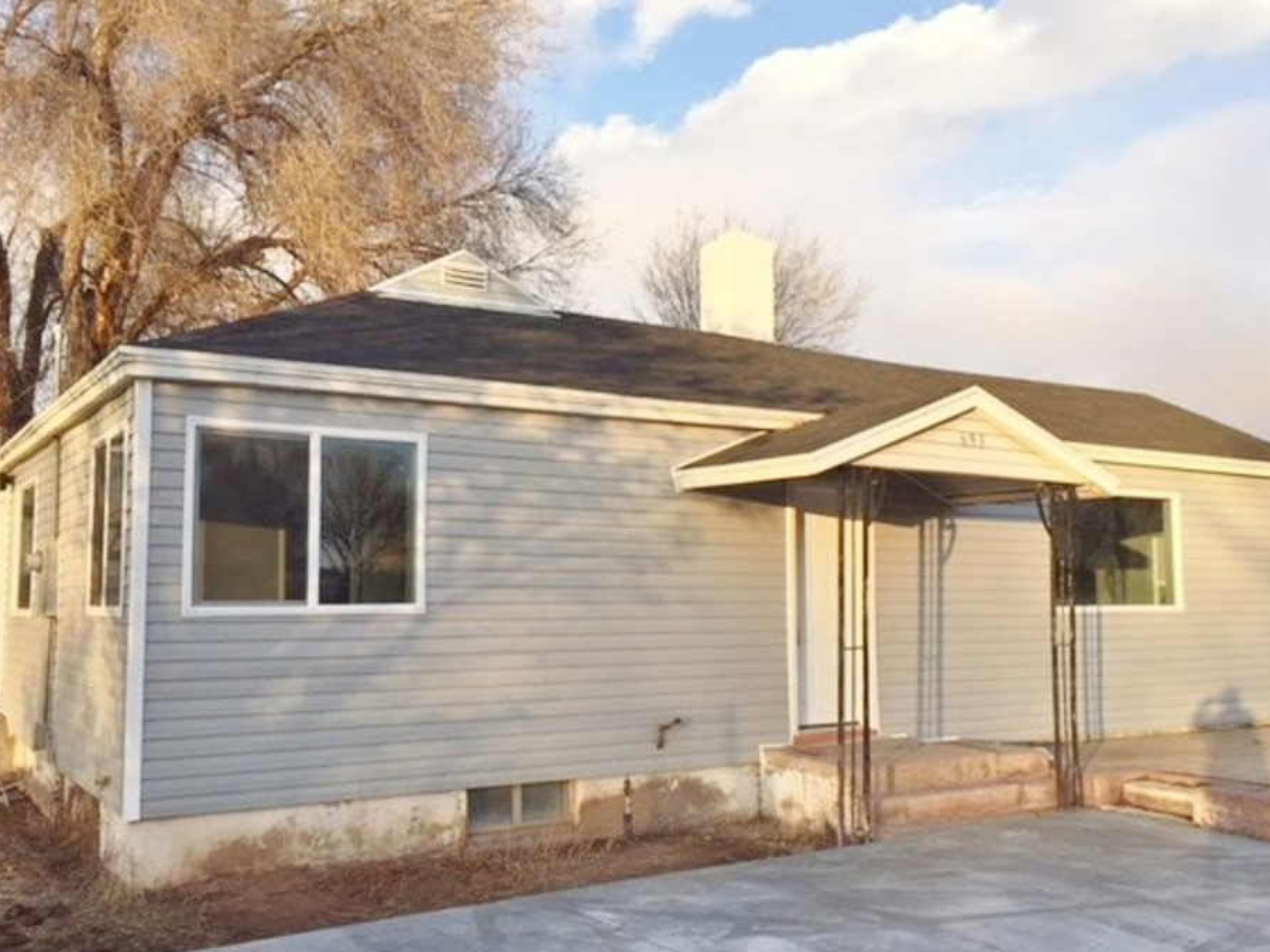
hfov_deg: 55.3
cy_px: 508
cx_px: 624
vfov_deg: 42.9
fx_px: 1211
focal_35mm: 33
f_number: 2.2
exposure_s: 1/527
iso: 32
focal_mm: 4.15
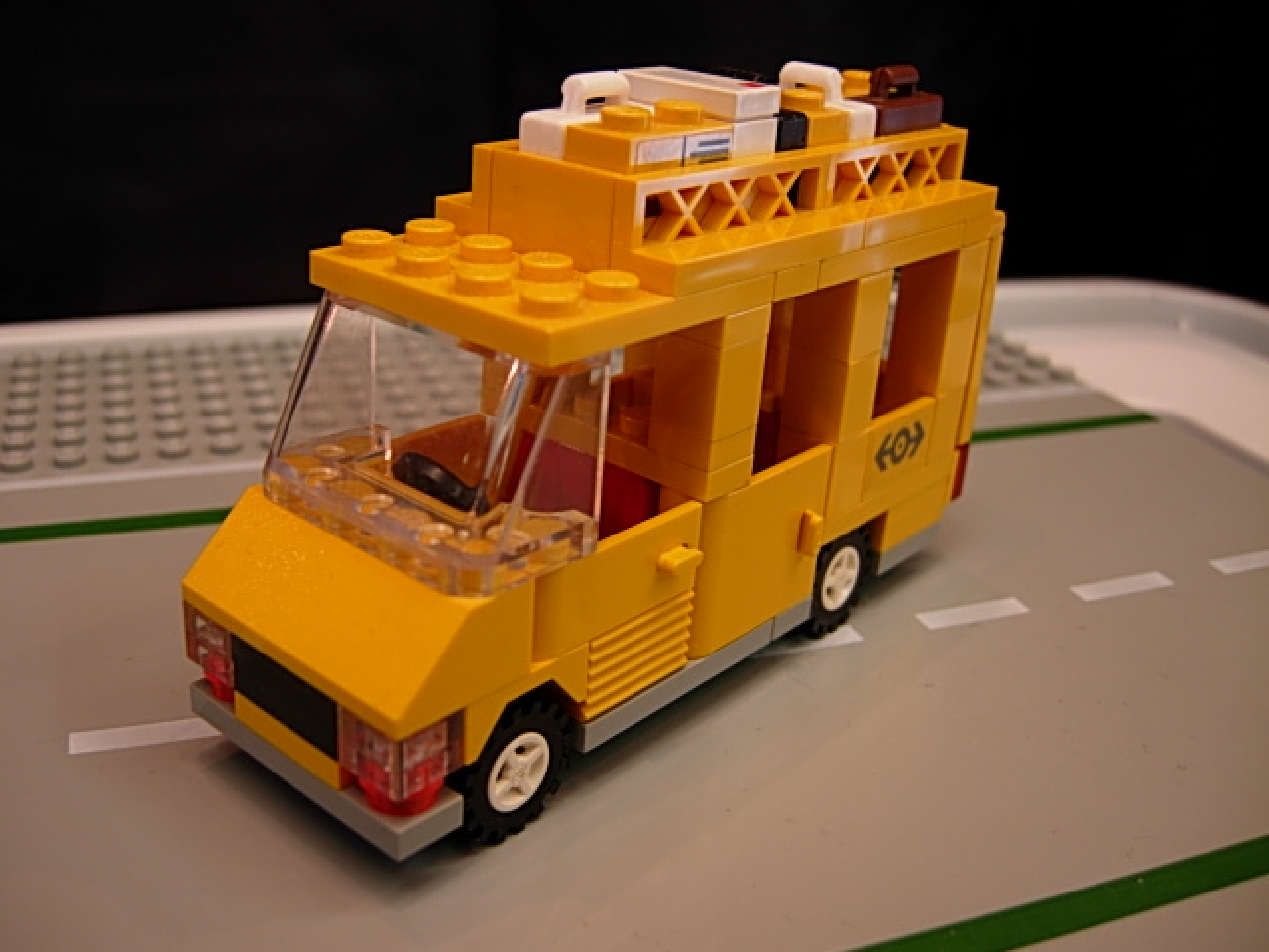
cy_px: 476
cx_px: 634
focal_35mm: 36
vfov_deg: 39.7
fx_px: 1320
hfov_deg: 51.4
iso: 50
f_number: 2.7
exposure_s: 1/15.5
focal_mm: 7.5
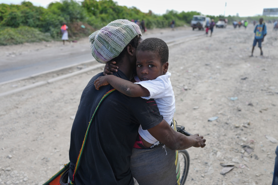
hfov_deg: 63.7
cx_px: 139
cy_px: 92
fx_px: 224
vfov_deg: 44.9
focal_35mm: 29
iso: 50
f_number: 3.5
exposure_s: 1/320
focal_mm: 29
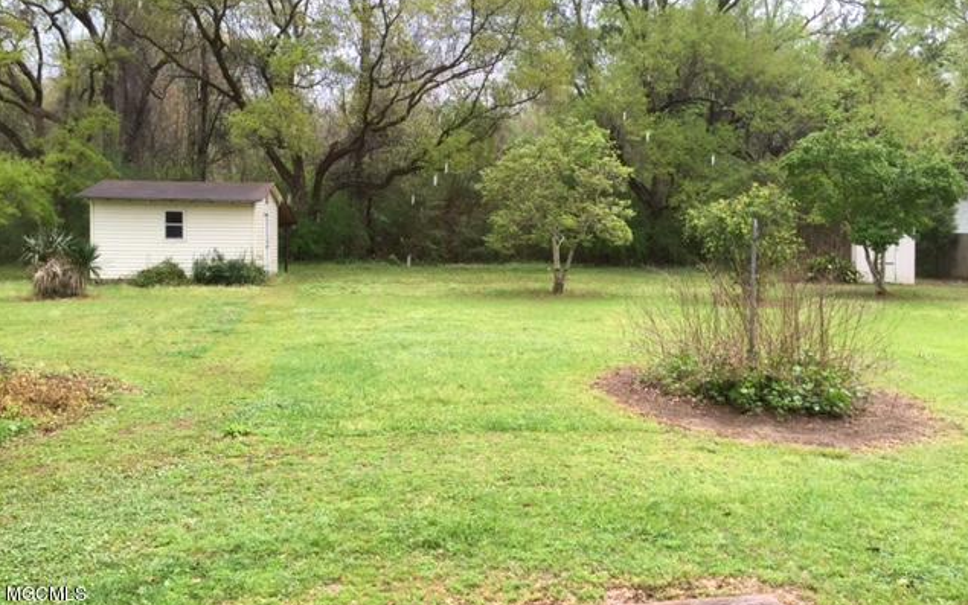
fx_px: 818
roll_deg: -1.9
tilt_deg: -1.5
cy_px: 259
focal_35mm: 31
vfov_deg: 40.5
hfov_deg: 61.2
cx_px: 485
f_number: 2.2
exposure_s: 1/196
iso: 32
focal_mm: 4.15
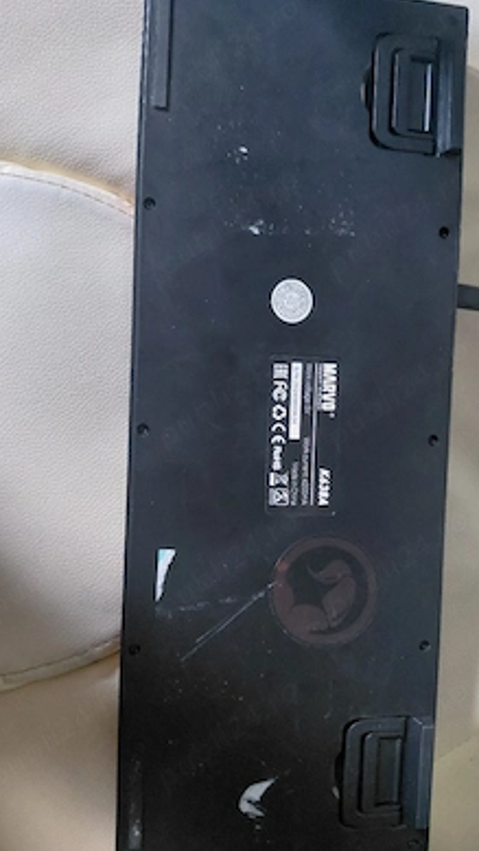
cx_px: 271
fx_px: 632
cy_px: 420
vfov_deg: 67.9
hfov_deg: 41.4
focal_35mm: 28
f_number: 1.8
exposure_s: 1/25.1
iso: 400
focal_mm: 4.69
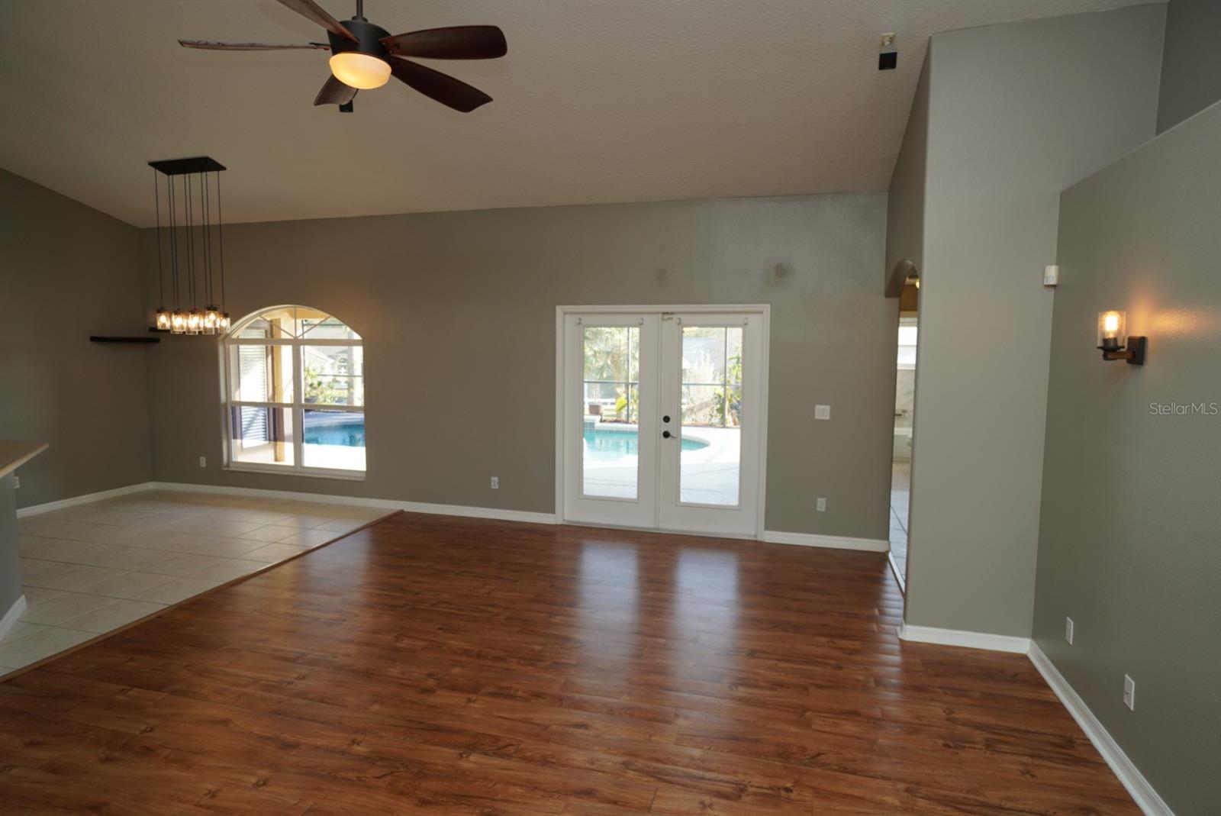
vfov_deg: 63.3
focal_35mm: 20
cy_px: 408
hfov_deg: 85.4
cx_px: 610
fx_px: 662
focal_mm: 13
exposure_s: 1/60
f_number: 4
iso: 125
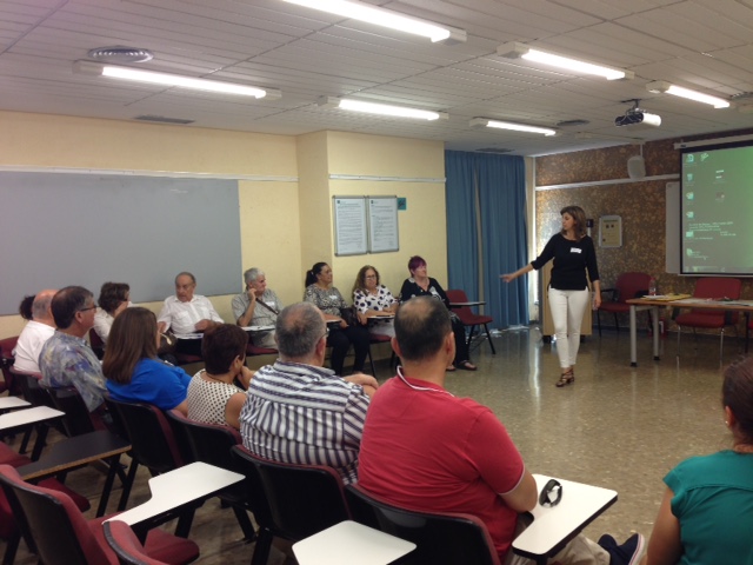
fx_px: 718
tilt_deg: -2.9
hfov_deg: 55.4
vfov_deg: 42.9
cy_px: 282
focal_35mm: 33
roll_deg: +2.6
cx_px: 376
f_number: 2.4
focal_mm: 4.12
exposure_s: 1/20
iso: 50
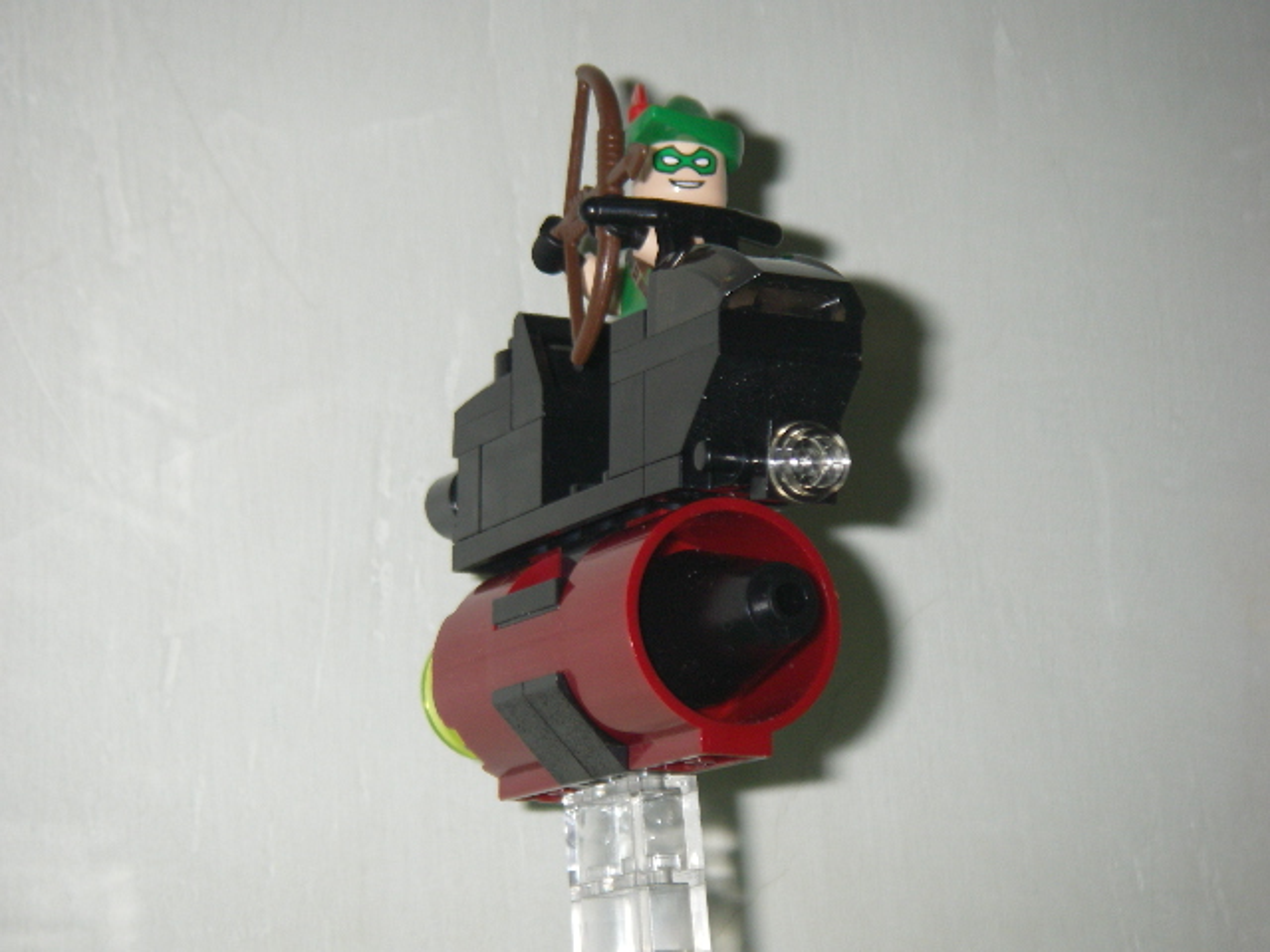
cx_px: 635
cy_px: 476
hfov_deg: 20.2
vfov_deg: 15.2
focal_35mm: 97
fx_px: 3559
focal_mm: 16
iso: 160
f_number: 3.9
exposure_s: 1/80
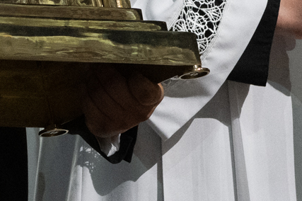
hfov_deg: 6.5
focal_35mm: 315
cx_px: -74
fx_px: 2640
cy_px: -130
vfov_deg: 4.3
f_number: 7.1
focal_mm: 56
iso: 5000
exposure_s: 1/250
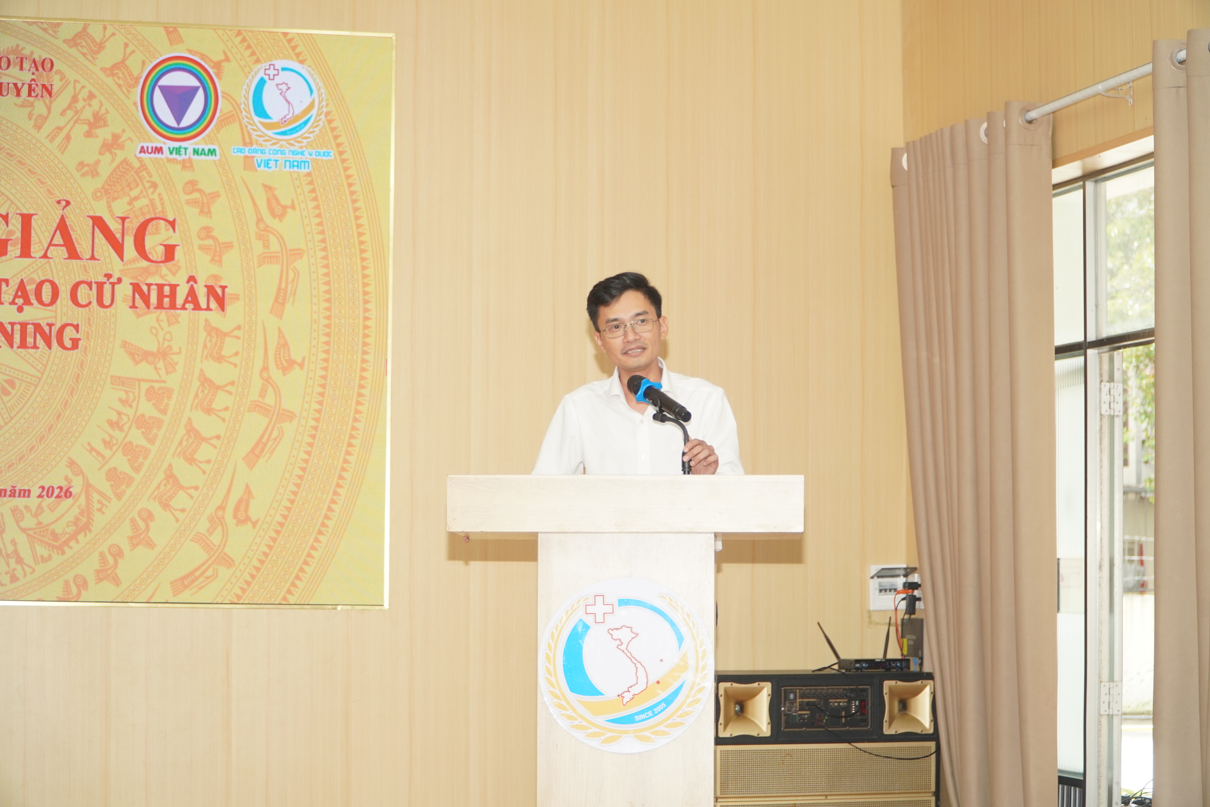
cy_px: 404
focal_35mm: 72
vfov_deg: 18.9
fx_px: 2420
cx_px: 605
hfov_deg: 28.1
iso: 400
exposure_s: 1/160
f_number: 4
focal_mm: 48
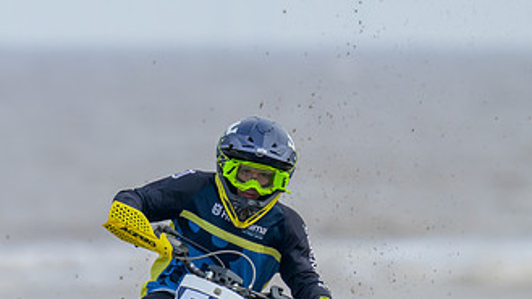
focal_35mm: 1972
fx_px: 27816
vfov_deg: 0.6
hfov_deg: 1.1
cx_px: 131
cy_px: 364
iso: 320
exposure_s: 1/500
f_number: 6.3
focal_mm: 570
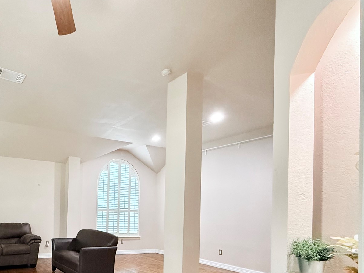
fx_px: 252
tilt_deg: +1.3
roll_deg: -2.1
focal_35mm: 24
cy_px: 206
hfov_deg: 64.5
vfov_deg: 54.1
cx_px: 67
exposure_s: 1/60
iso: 800
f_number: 2.2
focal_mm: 2.22
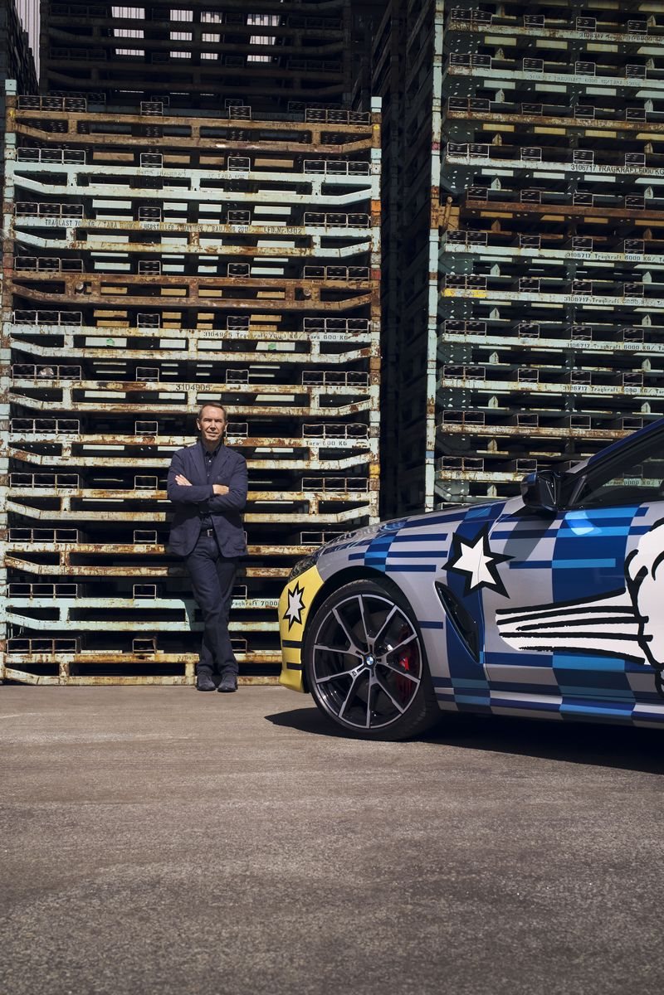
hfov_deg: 27.0
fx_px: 1383
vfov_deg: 39.6
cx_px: 332
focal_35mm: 50
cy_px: 498
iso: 320
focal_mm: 50
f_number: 8
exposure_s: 1/400
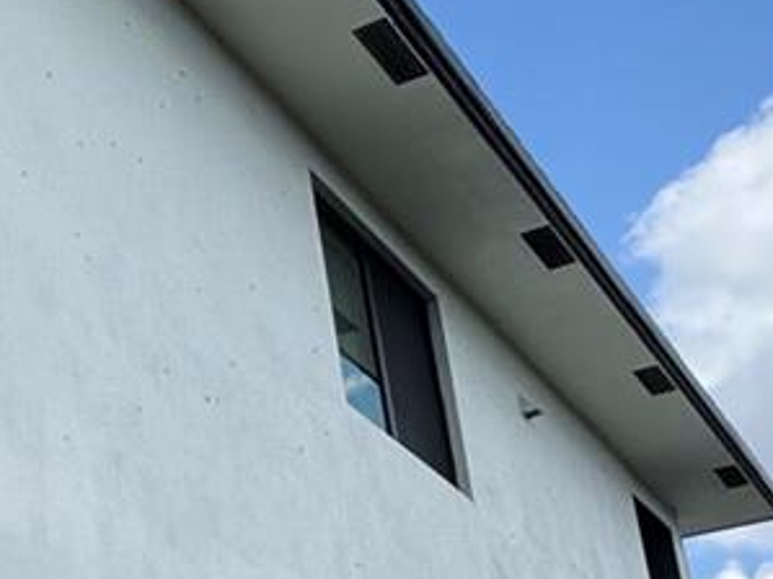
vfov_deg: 19.0
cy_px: 605
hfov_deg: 21.6
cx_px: -396
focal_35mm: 75
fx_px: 1674
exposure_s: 1/1420
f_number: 2.2
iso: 50
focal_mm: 2.22
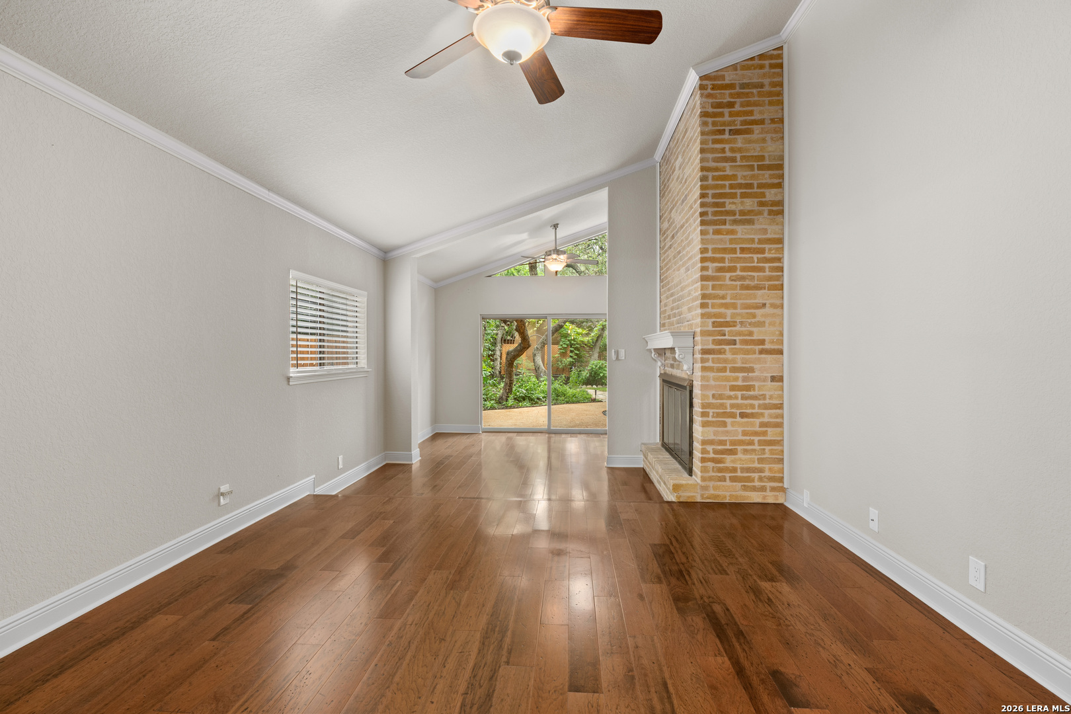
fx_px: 476
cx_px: 536
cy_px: 357
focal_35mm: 16
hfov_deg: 96.7
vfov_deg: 73.7
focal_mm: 16
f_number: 7.1
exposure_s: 1
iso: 320
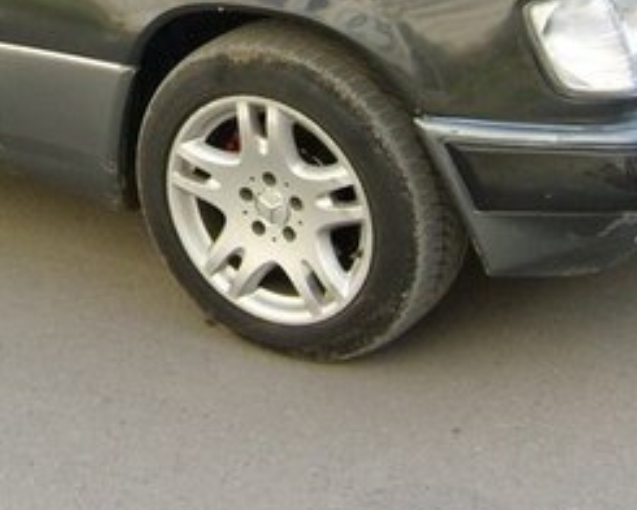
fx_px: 1734
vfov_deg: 16.2
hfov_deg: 20.2
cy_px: -56
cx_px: 18
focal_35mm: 92
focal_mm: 5.8
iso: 80
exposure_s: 1/250
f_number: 2.8
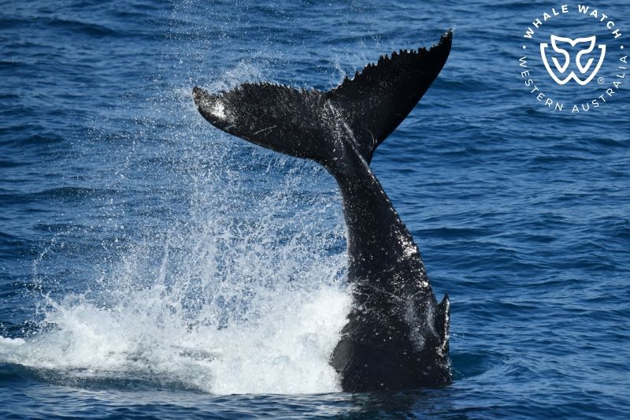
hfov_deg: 6.1
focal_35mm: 340
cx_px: 315
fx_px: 5948
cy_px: 210
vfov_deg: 4.0
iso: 800
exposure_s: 1/8000
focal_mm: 340
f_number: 6
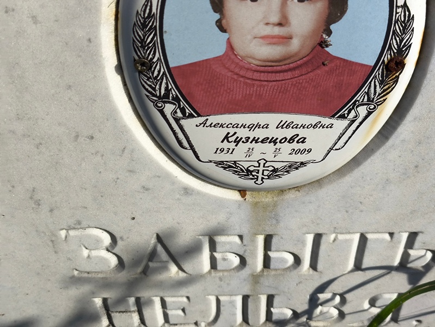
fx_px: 629
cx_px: 218
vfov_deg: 29.1
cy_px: 164
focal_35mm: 50
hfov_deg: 38.2
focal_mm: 4.71
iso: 50
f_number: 1.7
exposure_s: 1/1297
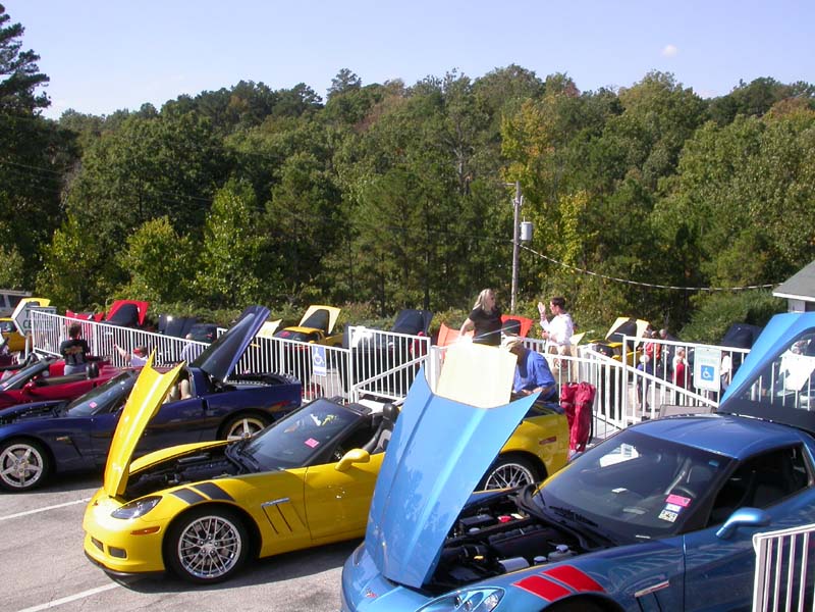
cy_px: 306
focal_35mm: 38
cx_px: 408
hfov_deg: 49.0
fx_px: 895
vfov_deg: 37.7
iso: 100
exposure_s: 1/276
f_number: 6.7
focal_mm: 7.85
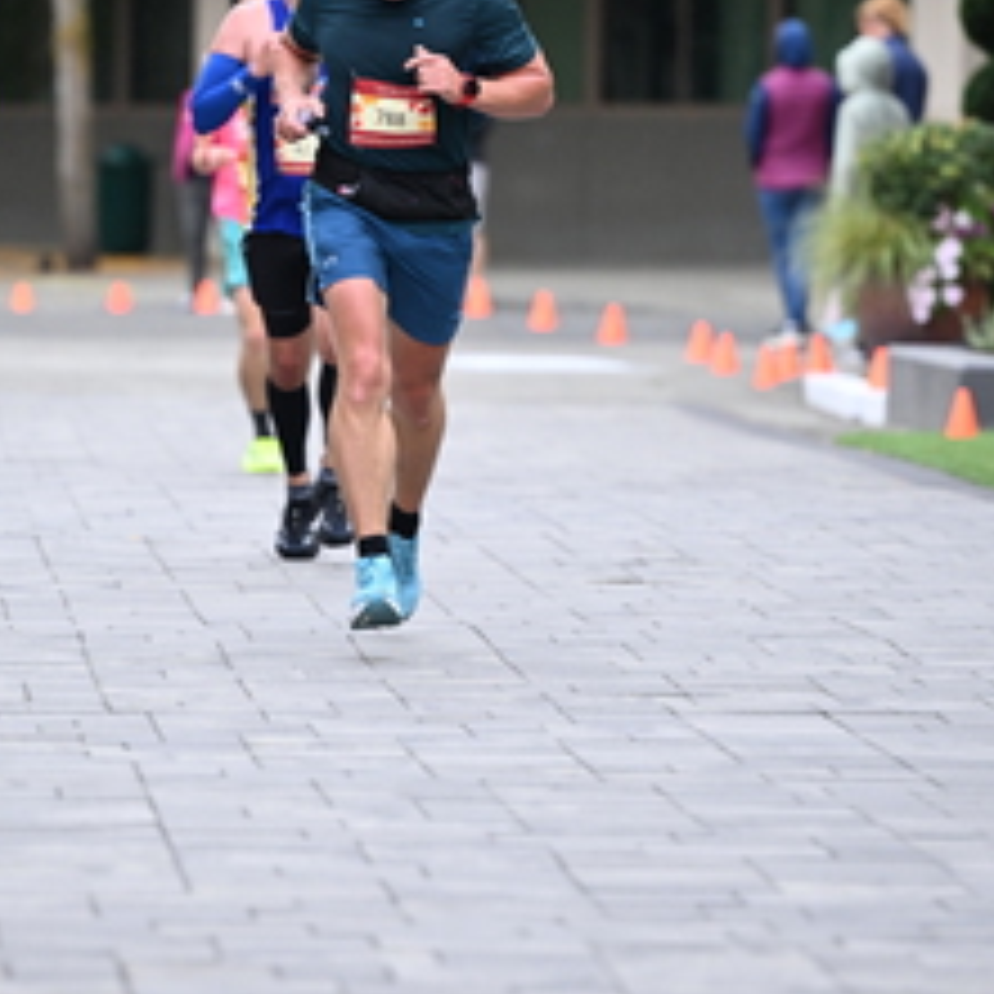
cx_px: 380
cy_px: 238
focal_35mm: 371
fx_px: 12053
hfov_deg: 4.7
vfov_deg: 4.7
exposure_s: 1/1600
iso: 1000
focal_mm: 175
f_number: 2.8
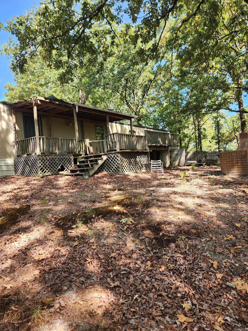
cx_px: 124
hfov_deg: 58.9
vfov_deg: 73.9
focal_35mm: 23
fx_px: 220
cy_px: 166
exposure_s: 1/163
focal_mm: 5.4
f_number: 1.8
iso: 20
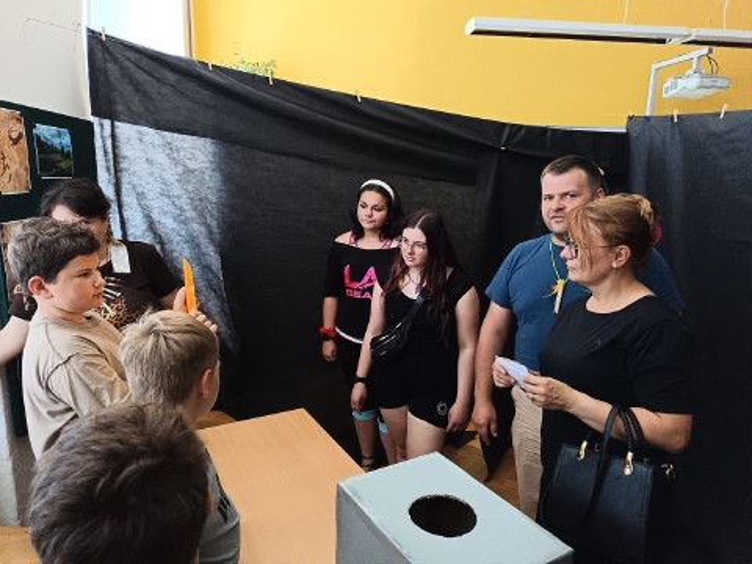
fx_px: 521
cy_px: 282
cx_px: 376
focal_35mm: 24
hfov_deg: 71.6
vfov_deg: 56.8
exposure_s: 1/50
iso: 2883
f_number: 1.75
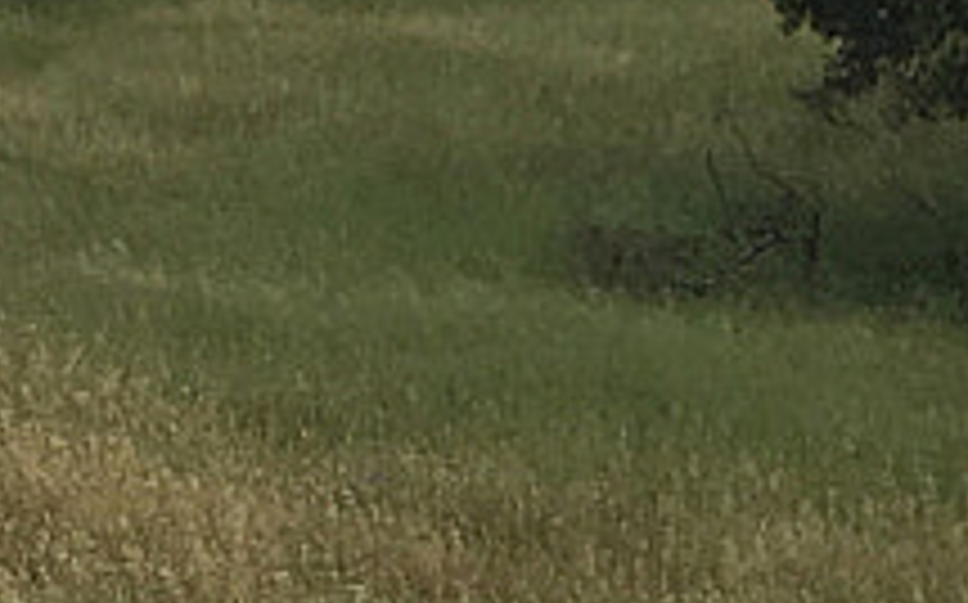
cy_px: 616
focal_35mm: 229
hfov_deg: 9.1
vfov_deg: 5.7
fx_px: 6037
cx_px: 1009
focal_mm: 4.15
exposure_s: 1/2198
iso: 25
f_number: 2.2
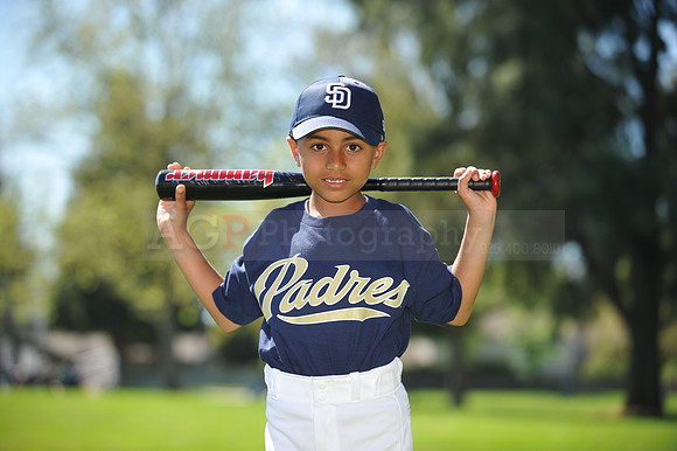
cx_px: 338
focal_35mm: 120
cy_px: 226
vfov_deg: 11.4
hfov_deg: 17.1
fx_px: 2255
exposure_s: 1/800
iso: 200
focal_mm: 120
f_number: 4
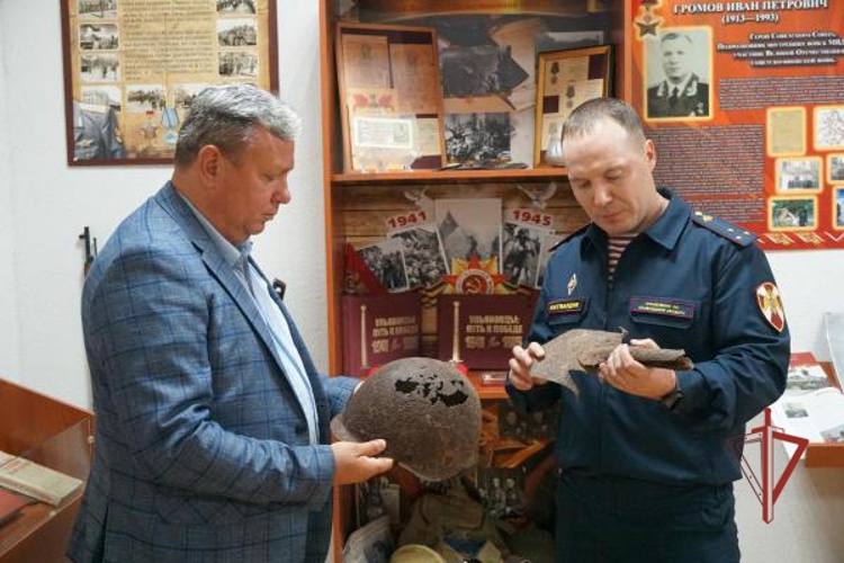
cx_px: 422
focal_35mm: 50
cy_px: 282
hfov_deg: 40.0
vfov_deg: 27.3
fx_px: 1160
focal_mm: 33
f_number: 4.5
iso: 6400
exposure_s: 1/160
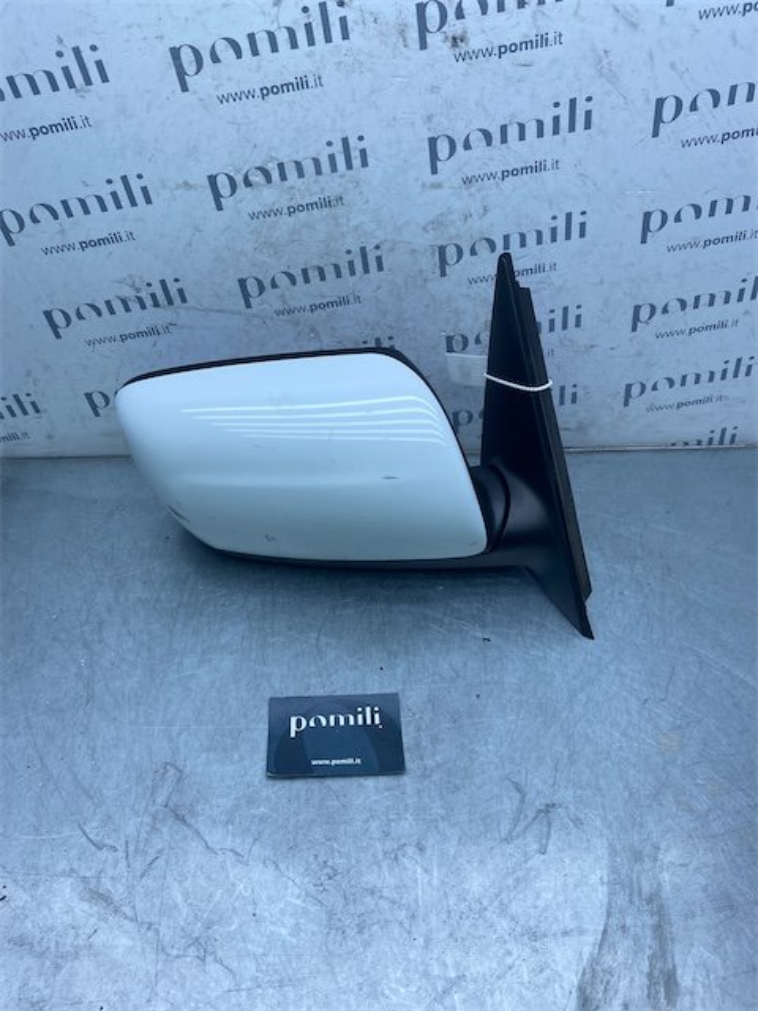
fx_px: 759
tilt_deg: -45.7
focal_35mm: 26
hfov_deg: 53.1
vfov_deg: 67.3
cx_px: 379
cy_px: 506
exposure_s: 1/1258
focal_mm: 4.25
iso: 32
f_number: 1.8
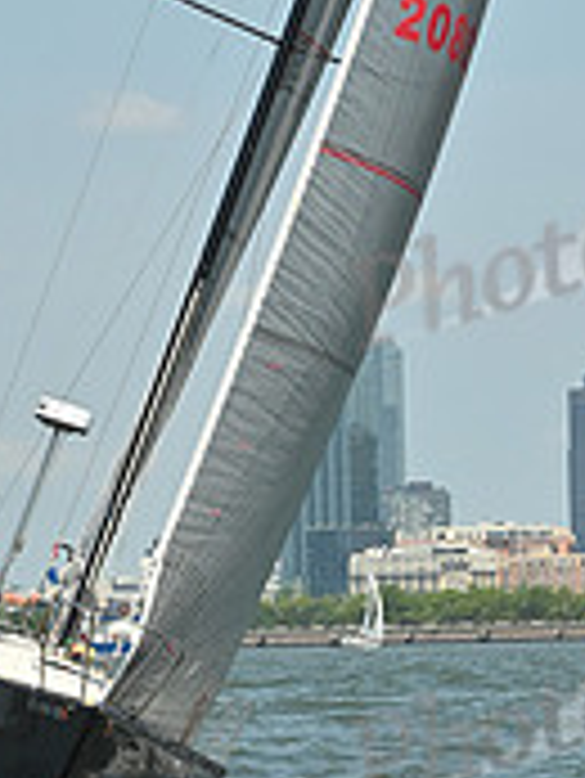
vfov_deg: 7.6
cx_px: 119
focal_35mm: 258
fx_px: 5806
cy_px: 63
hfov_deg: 5.8
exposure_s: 1/1250
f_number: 7.1
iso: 320
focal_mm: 80
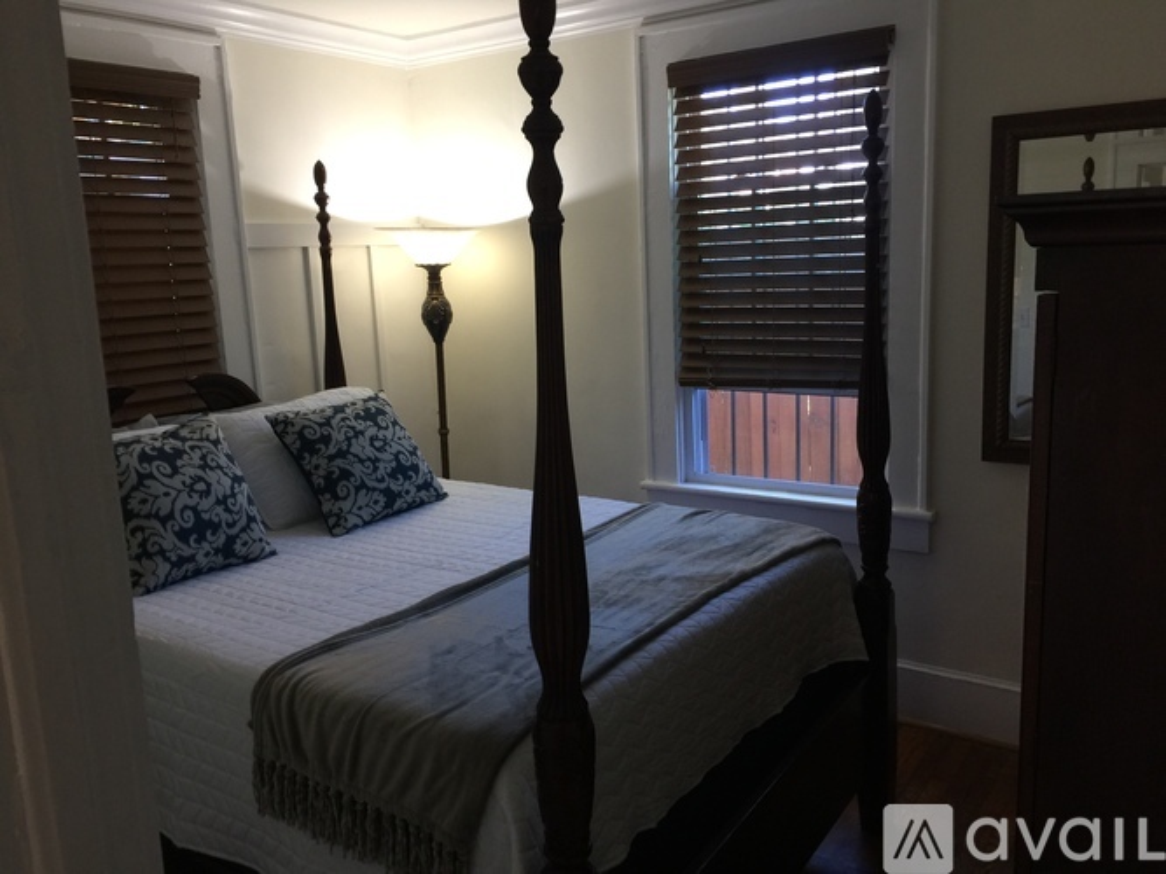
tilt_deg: -10.8
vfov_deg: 48.2
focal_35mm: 29
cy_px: 437
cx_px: 583
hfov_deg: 61.7
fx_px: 977
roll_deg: +1.7
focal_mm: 4.15
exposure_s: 1/15
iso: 40
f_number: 2.2
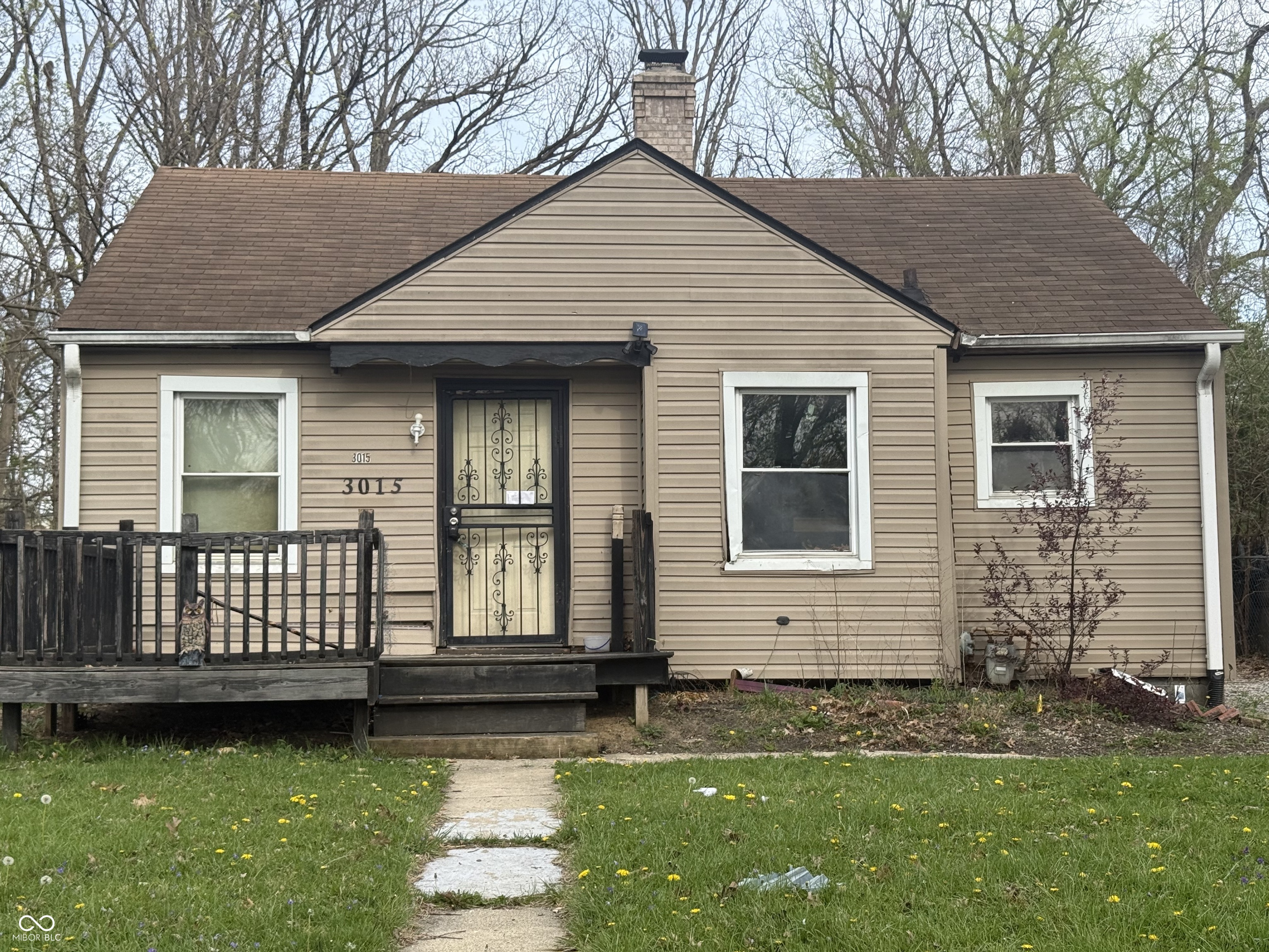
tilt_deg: +4.3
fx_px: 1760
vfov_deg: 30.3
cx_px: 634
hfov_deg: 39.7
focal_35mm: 48
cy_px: 476
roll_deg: +0.3
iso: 64
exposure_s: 1/1980
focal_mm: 6.76
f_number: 1.78
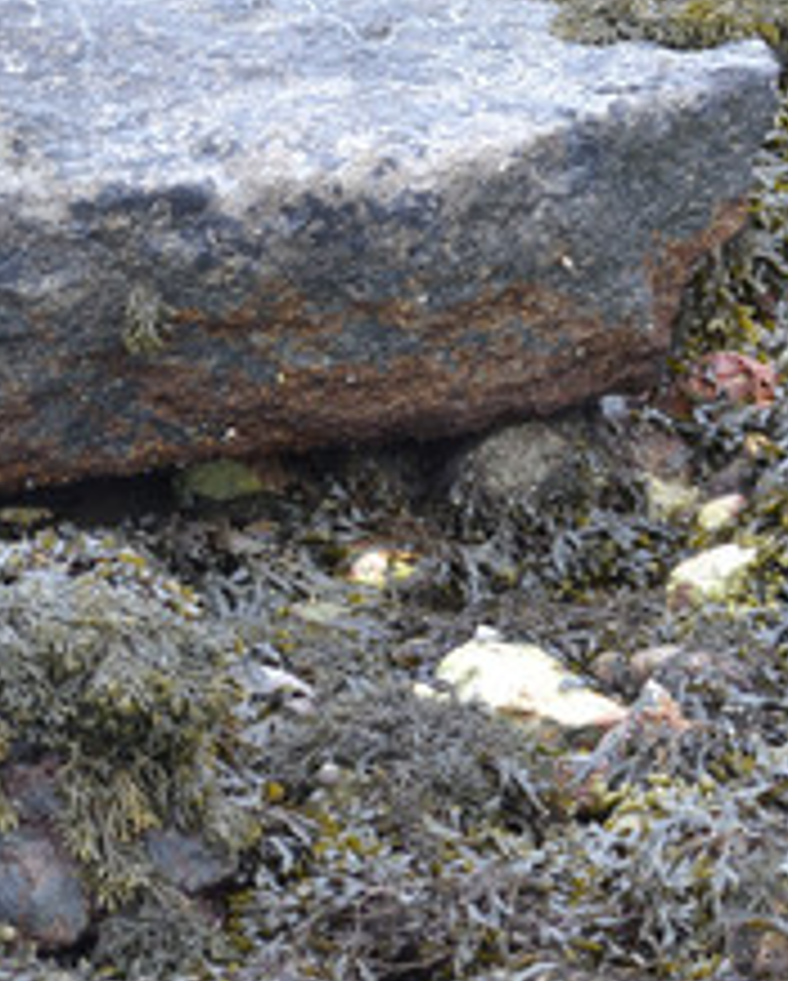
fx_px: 8407
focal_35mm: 289
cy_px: 254
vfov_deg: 6.7
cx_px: 955
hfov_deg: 5.3
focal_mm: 70
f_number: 4.5
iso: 400
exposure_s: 1/320
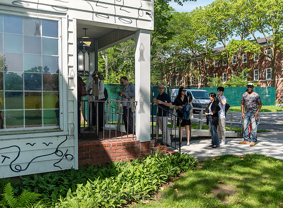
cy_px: 107
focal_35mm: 35
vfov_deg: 39.9
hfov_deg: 52.0
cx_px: 177
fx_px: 287
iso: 400
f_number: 3.2
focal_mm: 29
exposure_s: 1/2500
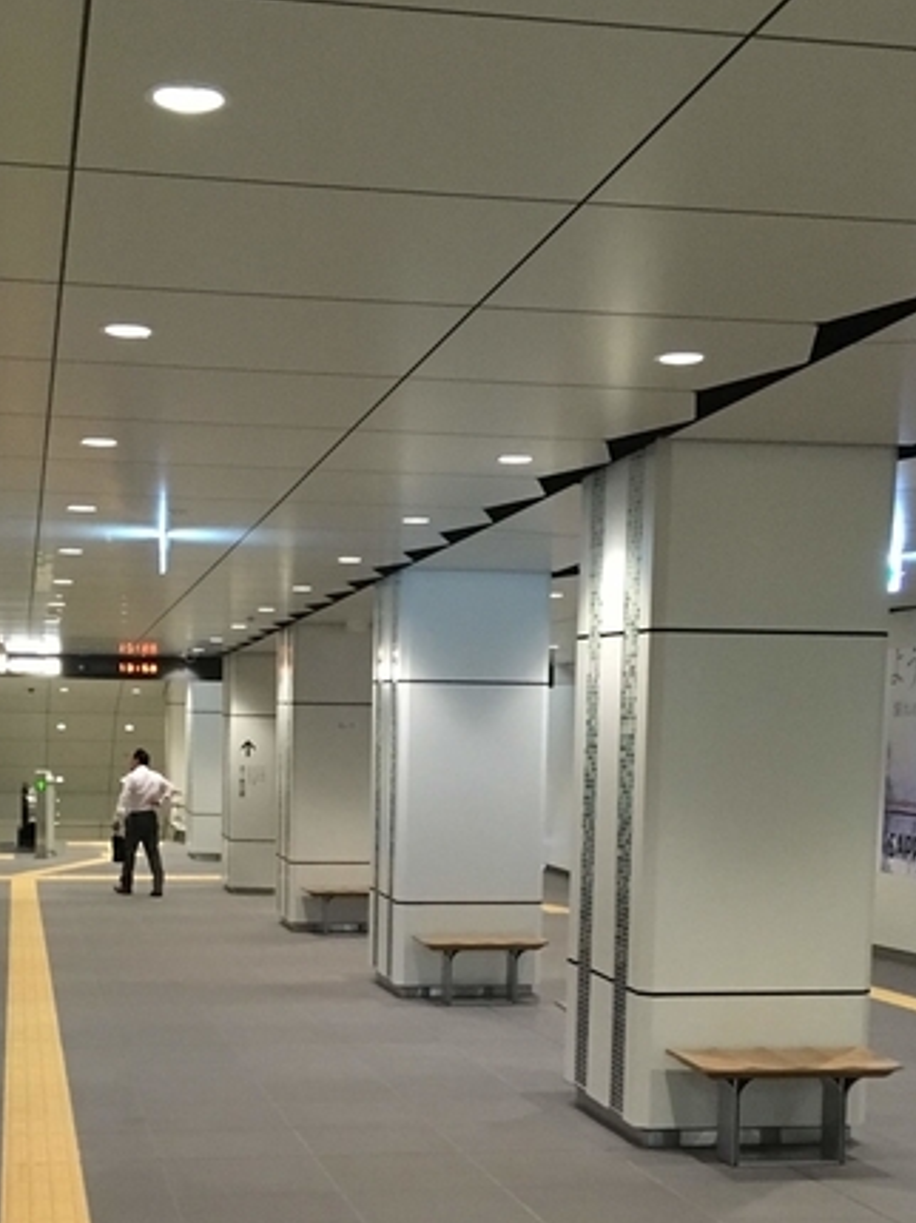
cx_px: 364
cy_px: 922
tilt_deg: -9.1
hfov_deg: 26.9
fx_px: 1907
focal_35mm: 54
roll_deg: -1.2
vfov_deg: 34.8
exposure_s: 1/15
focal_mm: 4.15
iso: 250
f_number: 2.2
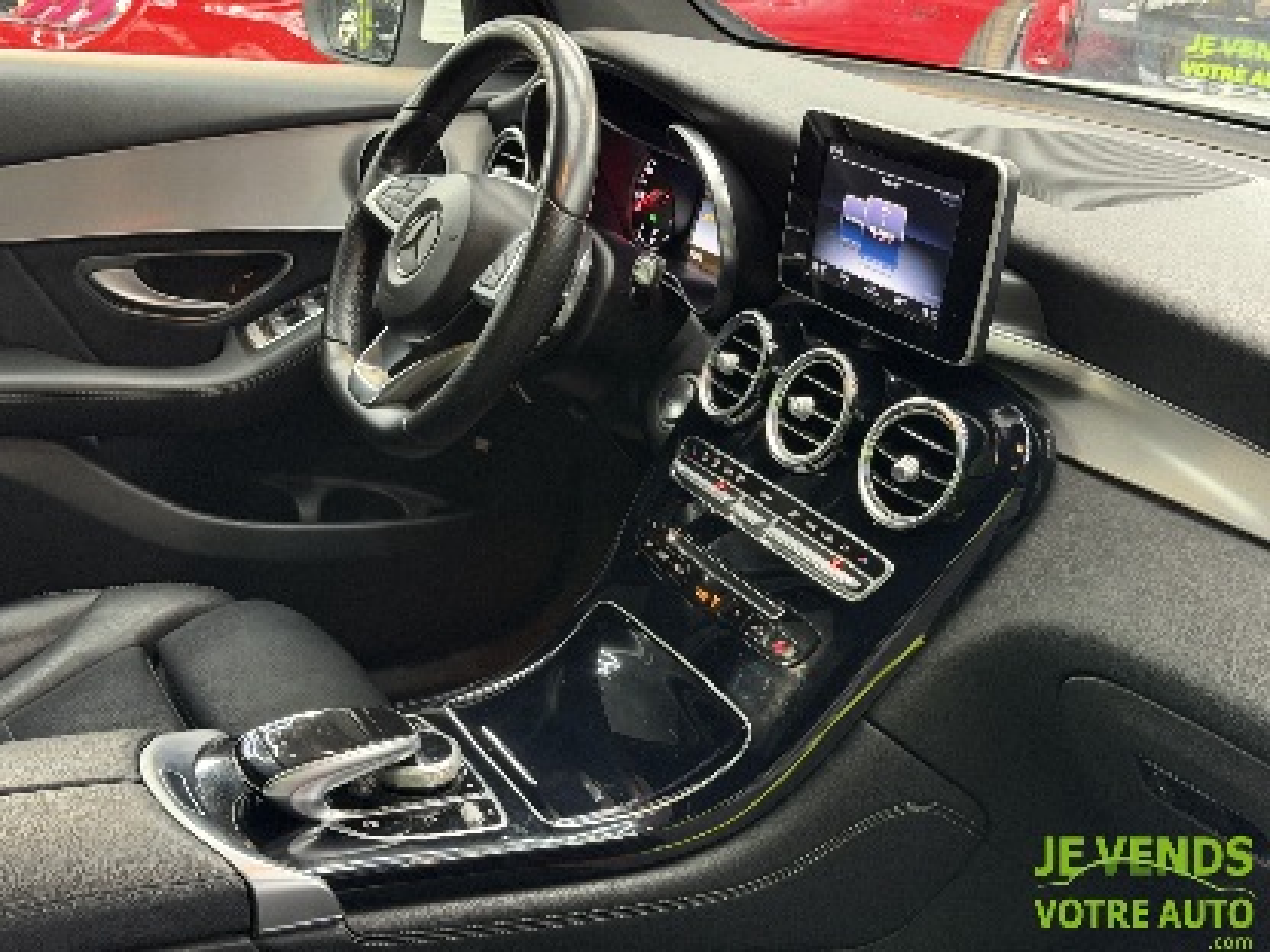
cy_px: 476
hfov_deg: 39.7
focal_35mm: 48
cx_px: 635
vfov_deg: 30.3
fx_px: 1761
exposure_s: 1/25
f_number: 1.78
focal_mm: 6.76
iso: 500
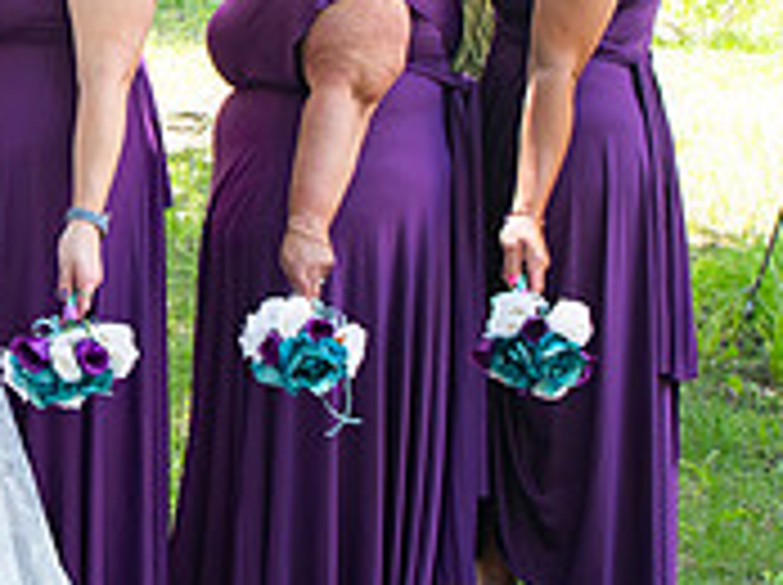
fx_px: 2236
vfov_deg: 14.7
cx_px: -242
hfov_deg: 18.4
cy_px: 5
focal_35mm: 99
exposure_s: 1/125
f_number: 5
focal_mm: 26
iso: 250
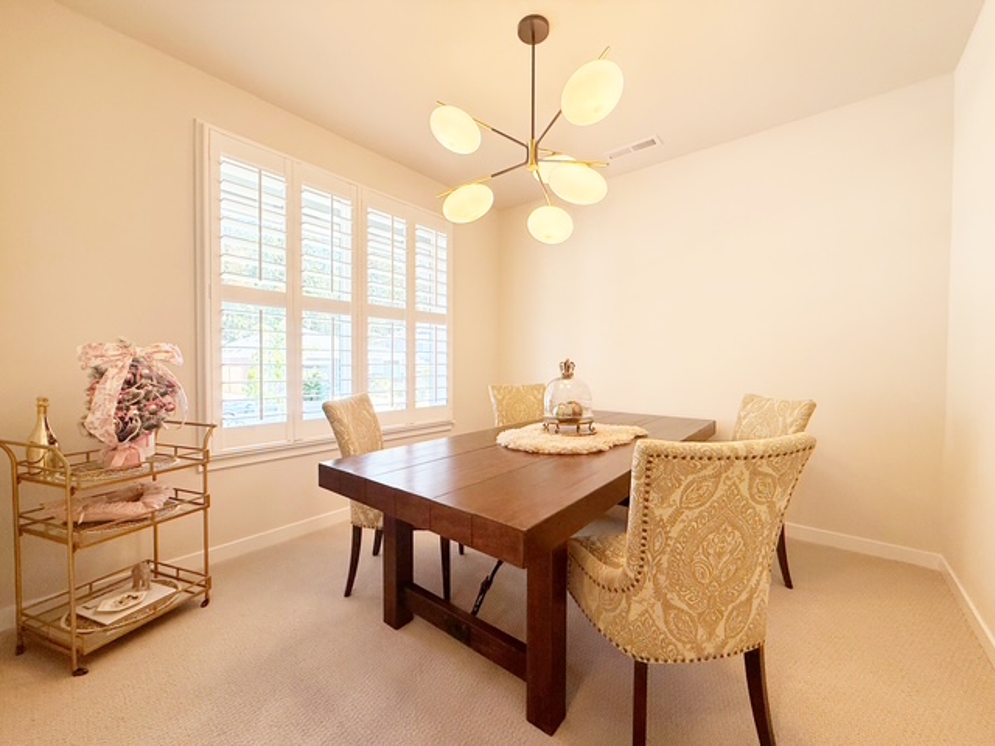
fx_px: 402
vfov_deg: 85.7
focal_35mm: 14
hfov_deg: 102.1
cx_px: 498
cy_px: 373
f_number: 2.2
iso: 100
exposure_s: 1/120
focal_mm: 2.22
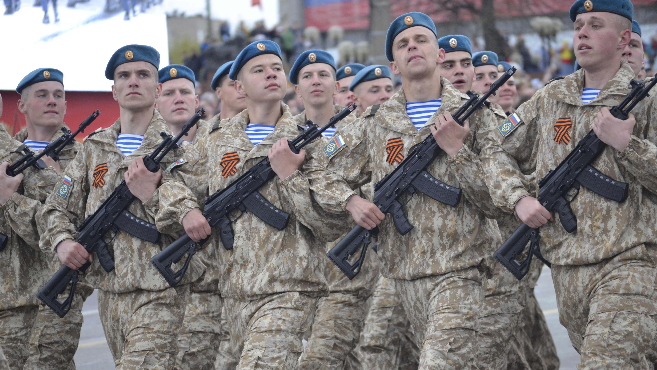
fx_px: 3345
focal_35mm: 192
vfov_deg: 6.3
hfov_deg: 11.2
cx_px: 328
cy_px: 201
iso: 1000
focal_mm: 122
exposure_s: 1/500
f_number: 4.8
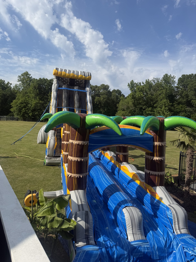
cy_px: 131
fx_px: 181
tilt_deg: -2.7
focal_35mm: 24
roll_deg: -3.6
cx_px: 98
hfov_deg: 56.8
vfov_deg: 71.6
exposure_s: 1/5714
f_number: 1.78
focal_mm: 6.76
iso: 80
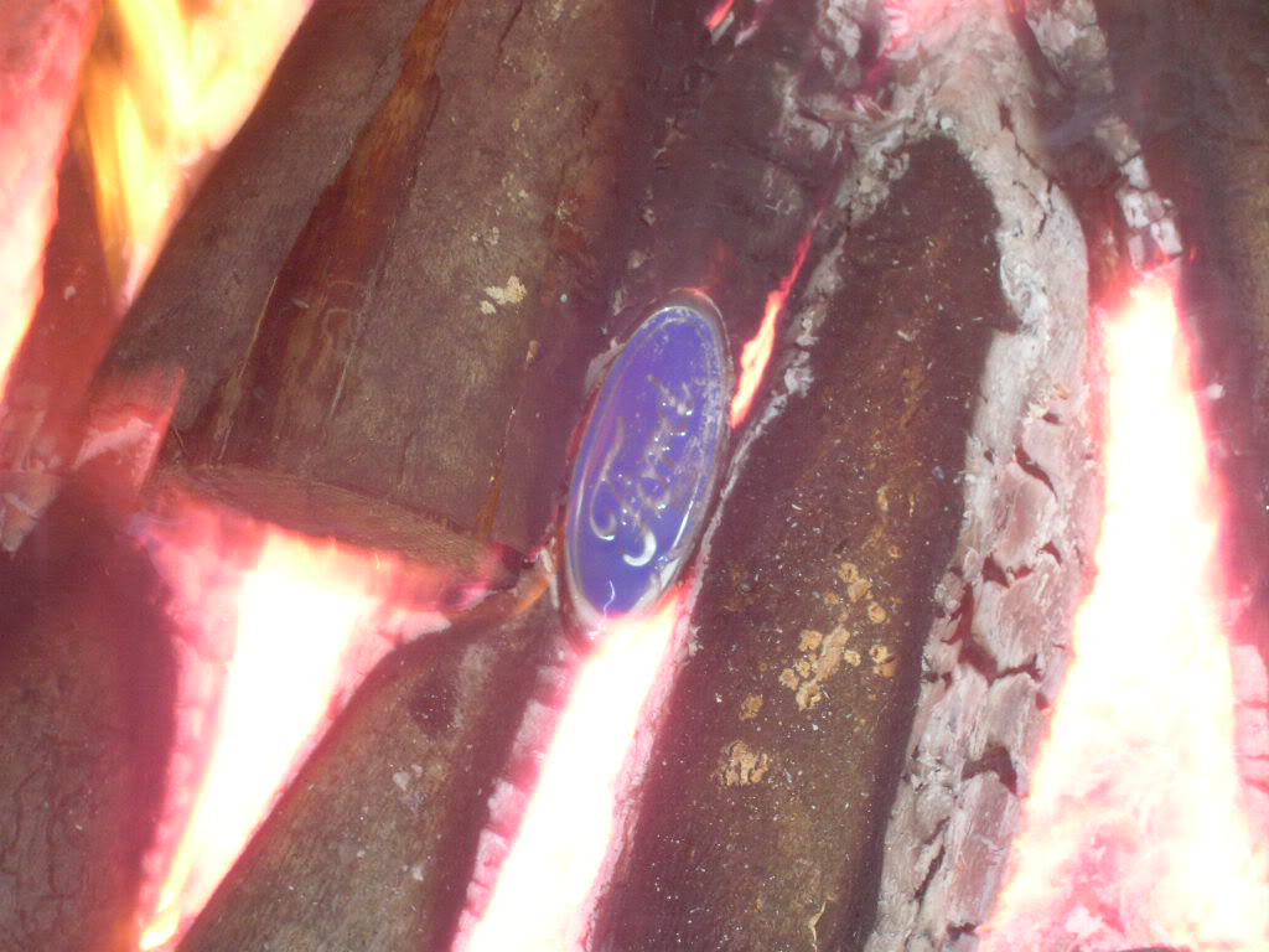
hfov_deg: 19.3
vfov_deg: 14.5
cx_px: 634
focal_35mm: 102
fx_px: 3739
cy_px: 476
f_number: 4.9
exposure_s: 1/1.3
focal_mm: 17.1
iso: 200
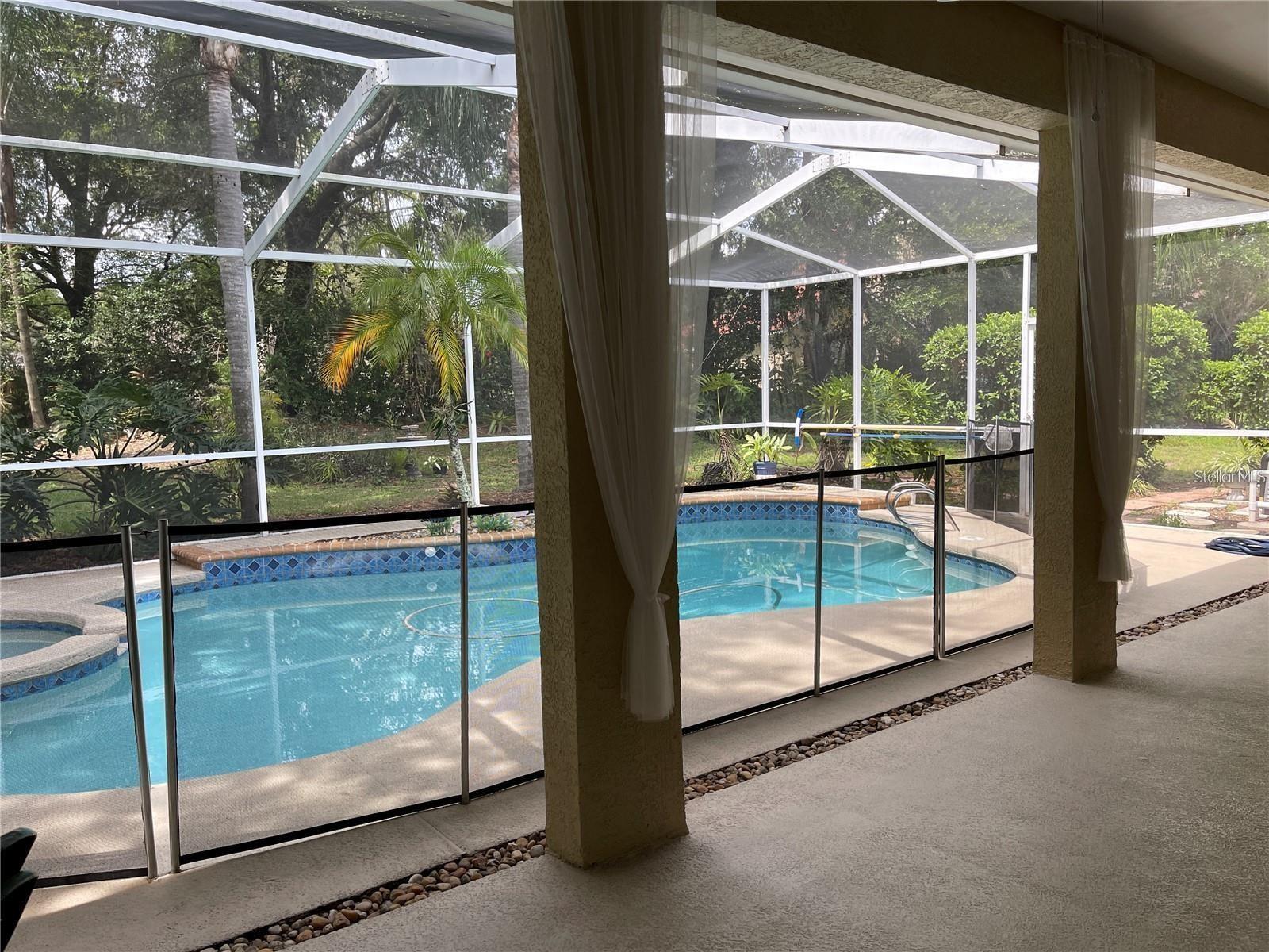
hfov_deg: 67.3
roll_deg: +2.6
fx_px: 953
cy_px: 476
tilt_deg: -5.5
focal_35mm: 26
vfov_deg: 53.1
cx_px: 634
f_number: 1.6
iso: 32
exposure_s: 1/310
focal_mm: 5.1
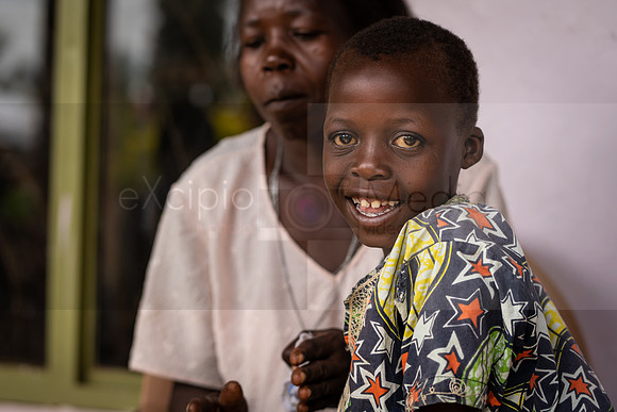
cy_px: 226
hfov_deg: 21.9
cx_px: 279
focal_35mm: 93
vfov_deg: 14.7
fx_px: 1597
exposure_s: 1/200
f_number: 3.5
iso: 100
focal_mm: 85
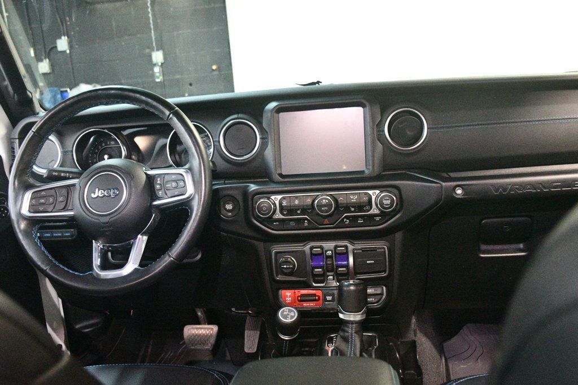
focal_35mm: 34
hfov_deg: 55.8
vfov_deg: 38.9
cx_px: 289
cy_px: 192
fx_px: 546
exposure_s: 1/60
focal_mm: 23
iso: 12800
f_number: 3.8
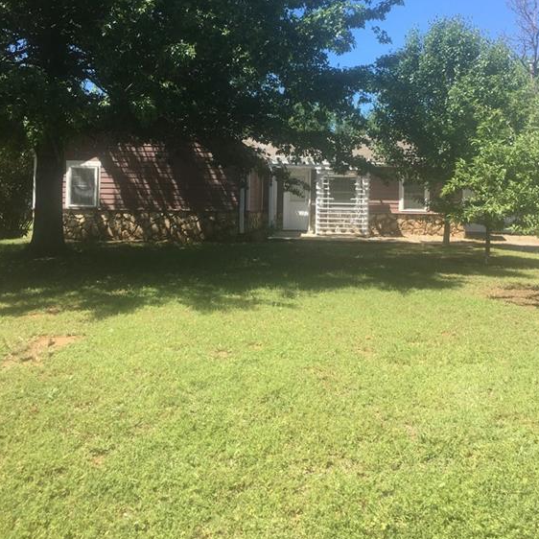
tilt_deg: +2.4
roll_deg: -1.8
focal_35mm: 35
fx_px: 617
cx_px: 273
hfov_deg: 47.2
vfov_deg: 46.7
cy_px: 198
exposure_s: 1/534
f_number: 2.2
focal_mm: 4.15
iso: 25
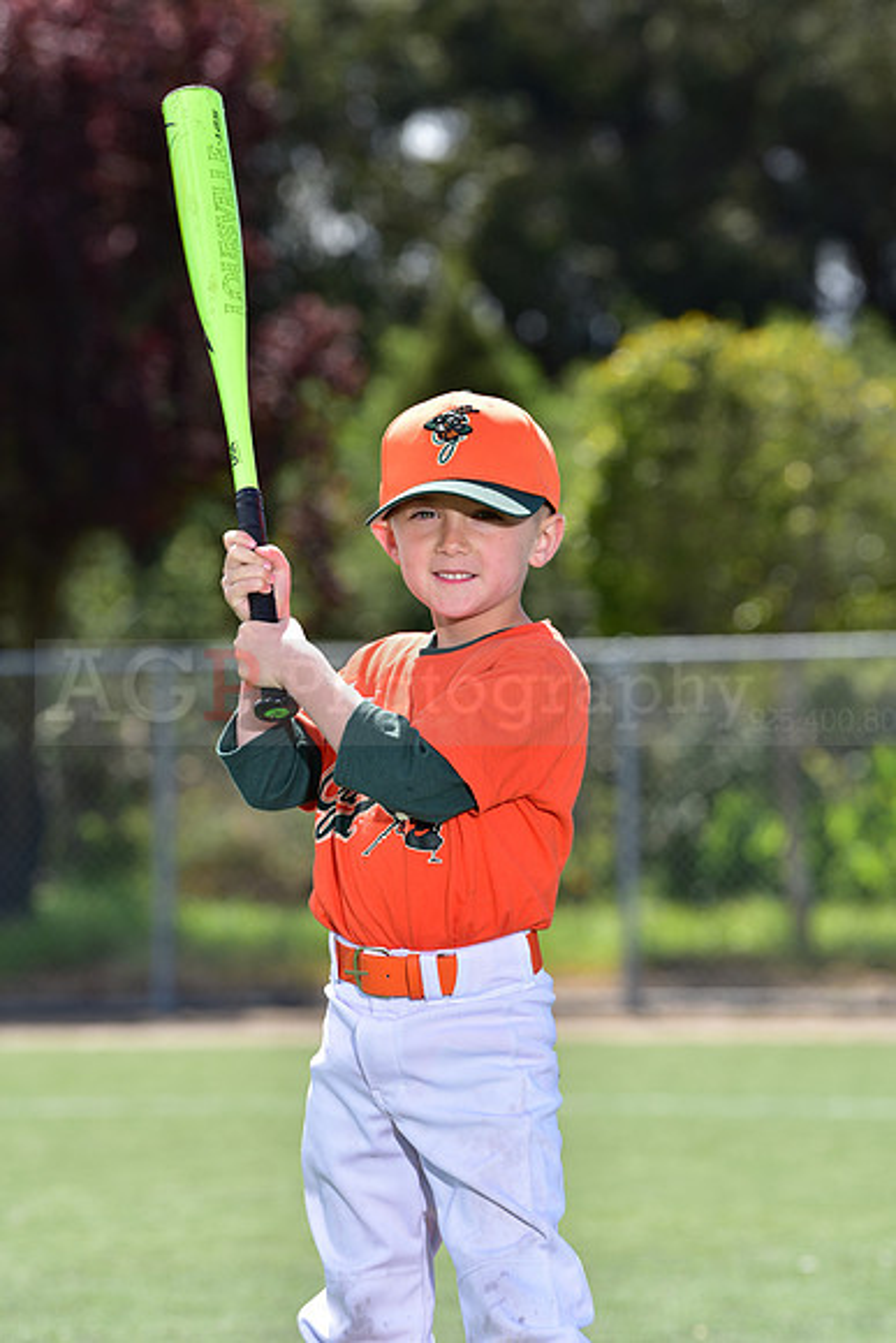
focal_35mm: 175
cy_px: 672
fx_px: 6529
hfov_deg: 7.9
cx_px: 448
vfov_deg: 11.7
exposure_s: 1/250
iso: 80
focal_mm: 175
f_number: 5.6
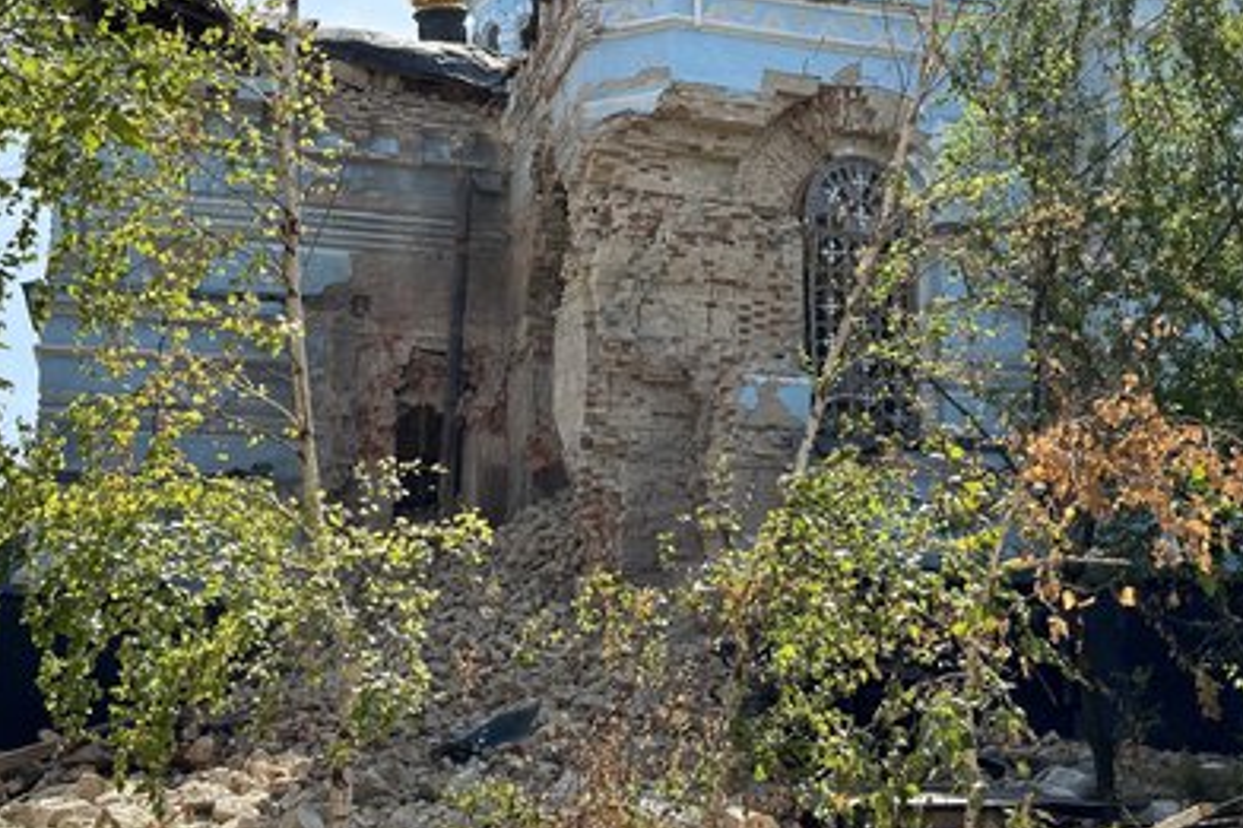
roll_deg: -0.4
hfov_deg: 38.9
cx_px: 628
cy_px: 406
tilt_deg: +11.0
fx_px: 1760
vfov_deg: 26.5
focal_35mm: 51
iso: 64
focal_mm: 6.86
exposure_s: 1/1433
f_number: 1.78
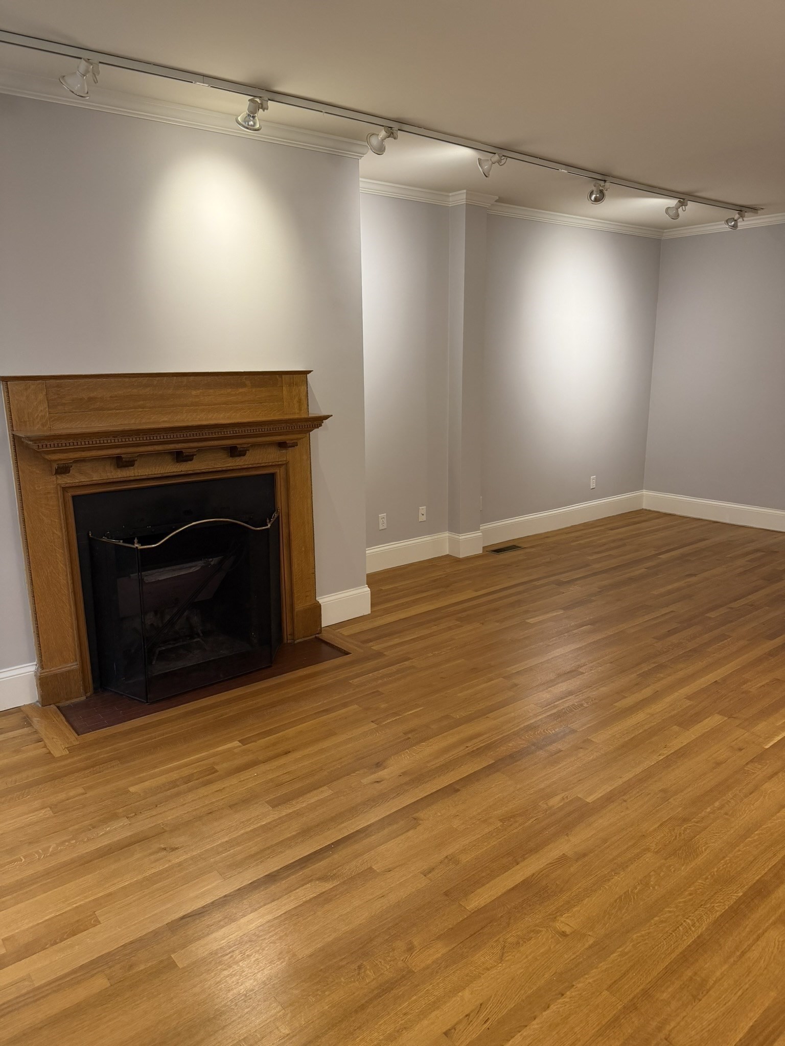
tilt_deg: -12.5
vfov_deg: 71.6
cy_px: 523
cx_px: 392
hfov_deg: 56.8
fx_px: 726
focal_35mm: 24
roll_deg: +0.4
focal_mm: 6.76
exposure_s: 1/60
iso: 200
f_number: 1.78
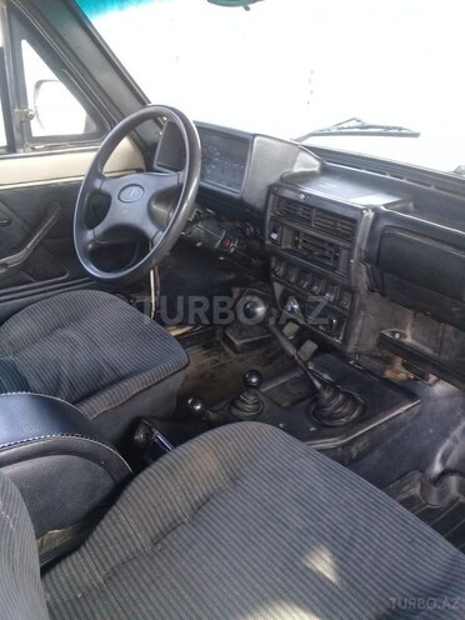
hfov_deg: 45.4
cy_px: 310
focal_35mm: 31
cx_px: 232
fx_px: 555
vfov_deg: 58.4
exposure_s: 1/33
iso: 80
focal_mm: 3.3
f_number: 2.2
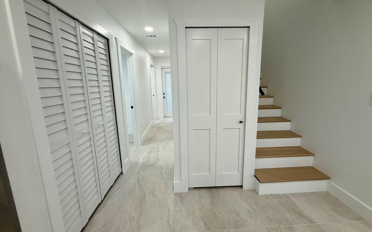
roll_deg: +1.0
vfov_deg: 74.7
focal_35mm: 15
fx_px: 152
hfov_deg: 101.5
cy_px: 107
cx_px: 187
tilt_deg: -8.2
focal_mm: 2.22
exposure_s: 1/100
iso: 80
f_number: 2.2
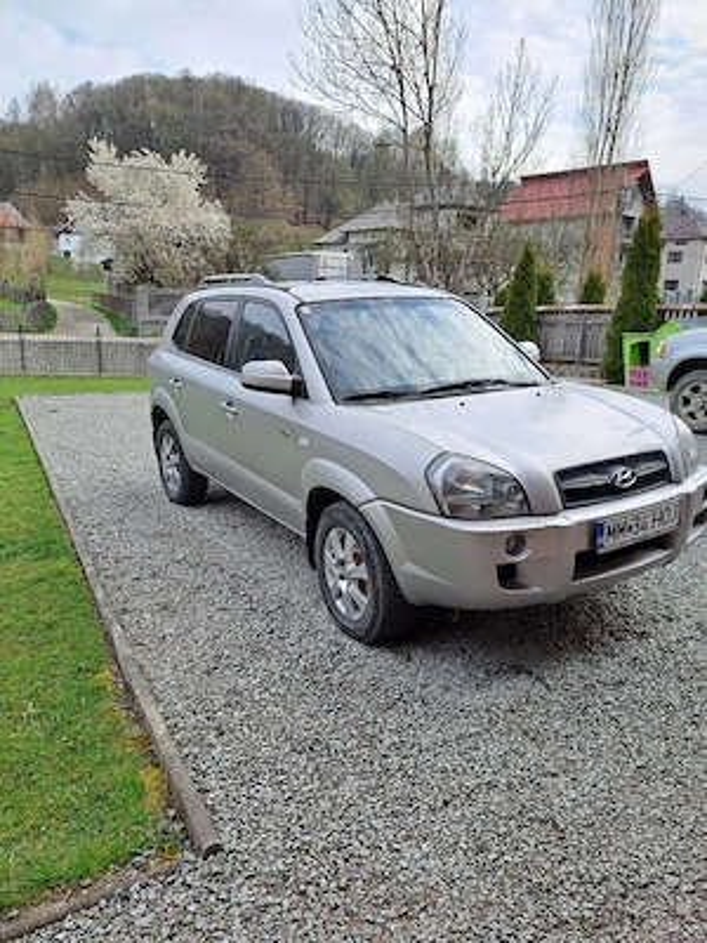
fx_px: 681
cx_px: 354
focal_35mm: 25
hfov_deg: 54.9
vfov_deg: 69.4
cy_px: 472
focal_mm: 4.65
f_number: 1.8
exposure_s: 1/625
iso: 32
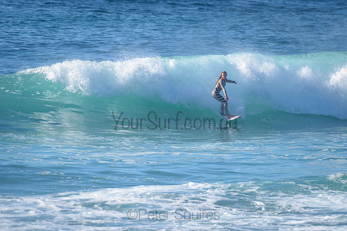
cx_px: 213
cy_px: 90
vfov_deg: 2.2
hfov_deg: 3.4
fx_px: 5908
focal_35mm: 613
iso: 250
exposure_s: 1/2000
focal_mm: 500
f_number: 5.6
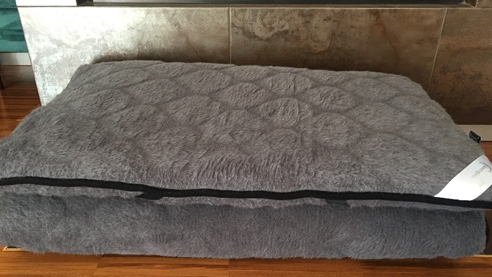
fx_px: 417
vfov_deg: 36.4
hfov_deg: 61.0
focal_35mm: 32
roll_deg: -1.4
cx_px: 248
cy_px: 175
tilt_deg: -31.2
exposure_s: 1/33
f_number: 2.2
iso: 200
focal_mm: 4.15
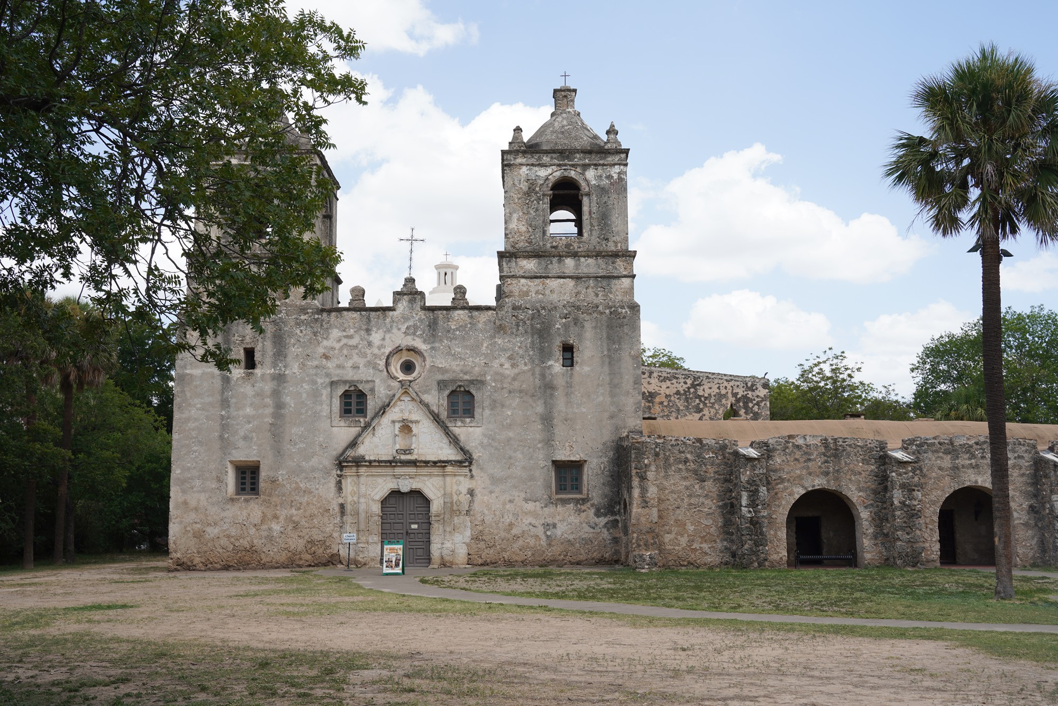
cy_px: 353
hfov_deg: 49.5
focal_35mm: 39
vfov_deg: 34.2
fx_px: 1146
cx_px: 529
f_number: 11
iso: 100
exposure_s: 1/100
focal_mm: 39
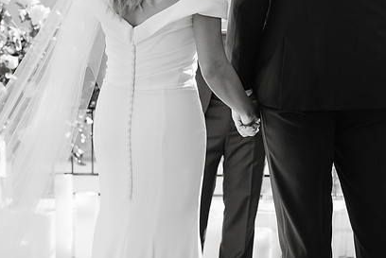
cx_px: 171
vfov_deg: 19.2
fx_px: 762
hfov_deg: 28.4
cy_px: 84
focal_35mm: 71
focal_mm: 50
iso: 200
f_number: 2.8
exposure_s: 1/1600
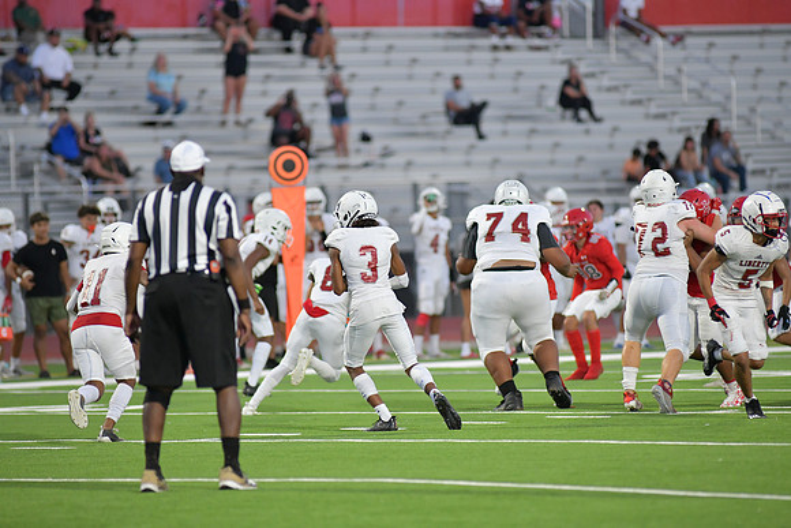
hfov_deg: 6.9
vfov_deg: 4.6
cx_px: 396
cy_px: 264
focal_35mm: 300
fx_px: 6593
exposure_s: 1/1250
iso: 3600
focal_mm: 300
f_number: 3.5
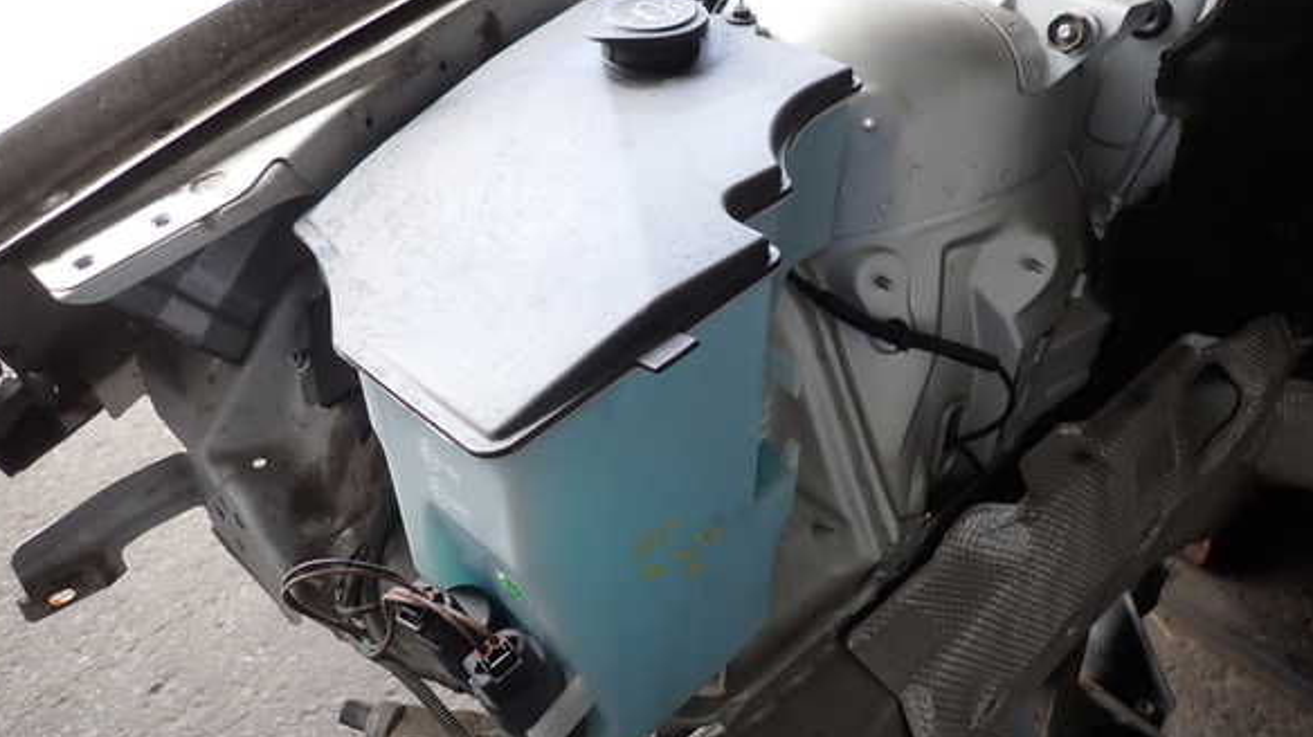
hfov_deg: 67.9
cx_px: 645
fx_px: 974
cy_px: 368
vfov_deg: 41.5
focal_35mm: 28
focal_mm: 4.5
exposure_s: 1/100
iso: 100
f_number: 2
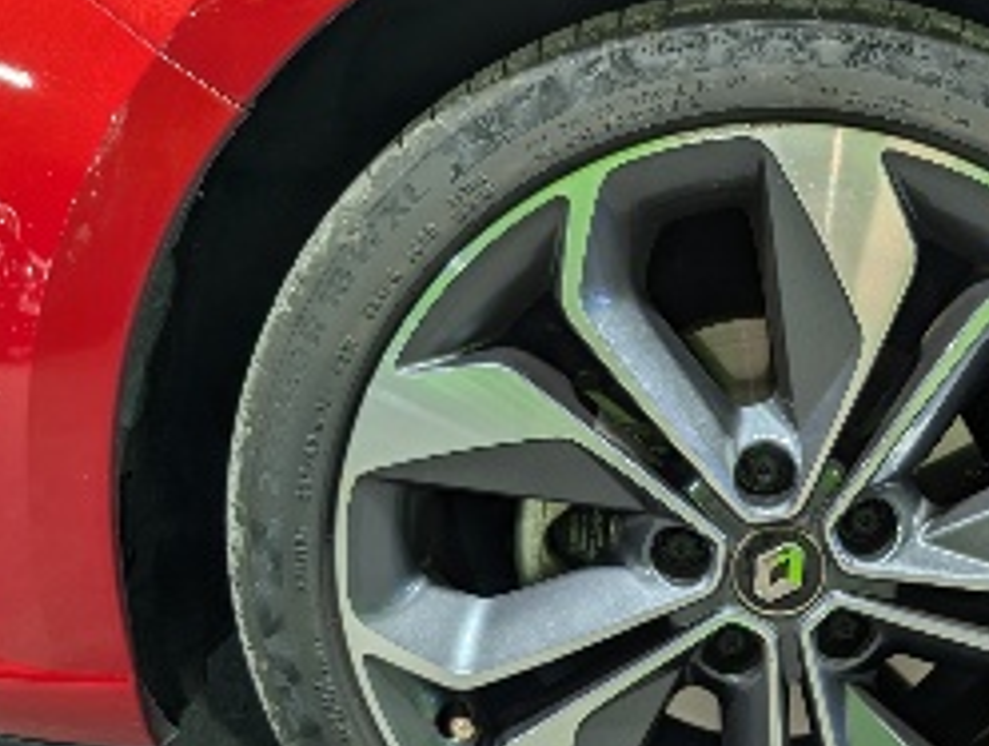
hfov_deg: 44.7
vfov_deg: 35.8
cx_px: 774
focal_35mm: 40
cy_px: 487
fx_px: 1145
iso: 21
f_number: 1.68
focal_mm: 6.9
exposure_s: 1/66.9
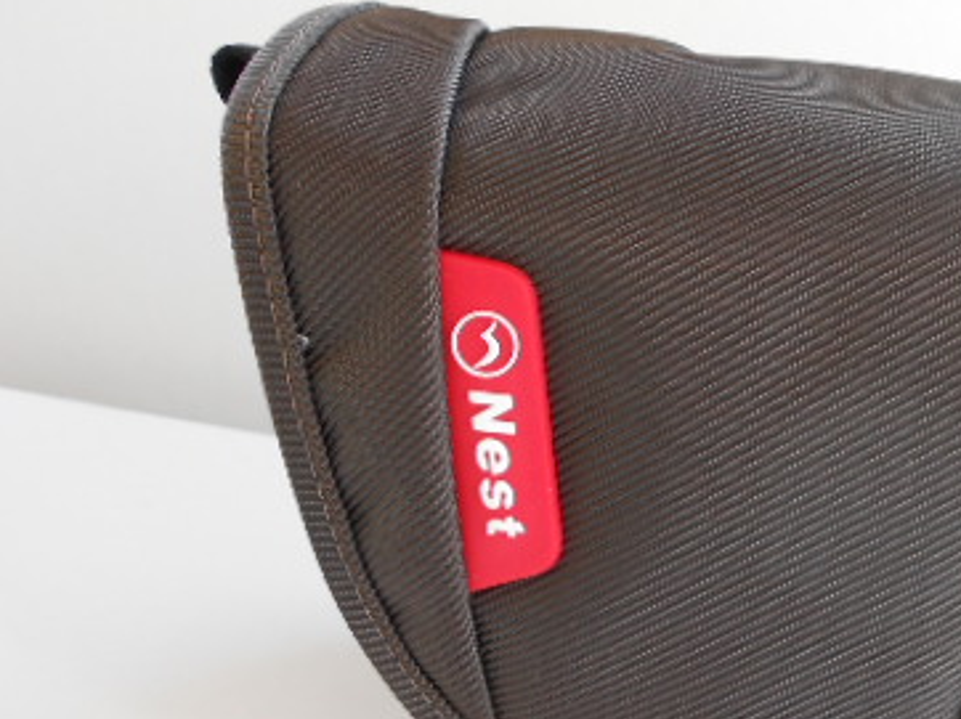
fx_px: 1276
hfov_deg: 39.5
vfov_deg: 31.3
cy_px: 467
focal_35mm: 46
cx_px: 783
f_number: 3.2
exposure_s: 1/50
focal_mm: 4.6
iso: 80
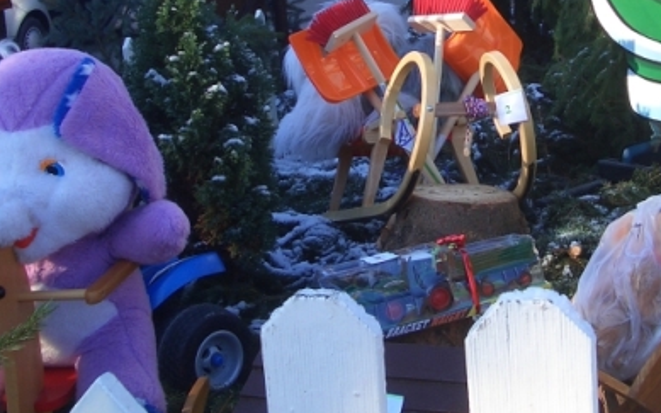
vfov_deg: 20.9
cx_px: 449
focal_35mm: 61
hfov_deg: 33.2
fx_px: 1099
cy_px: 58
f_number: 4.3
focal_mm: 5.8
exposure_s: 1/160
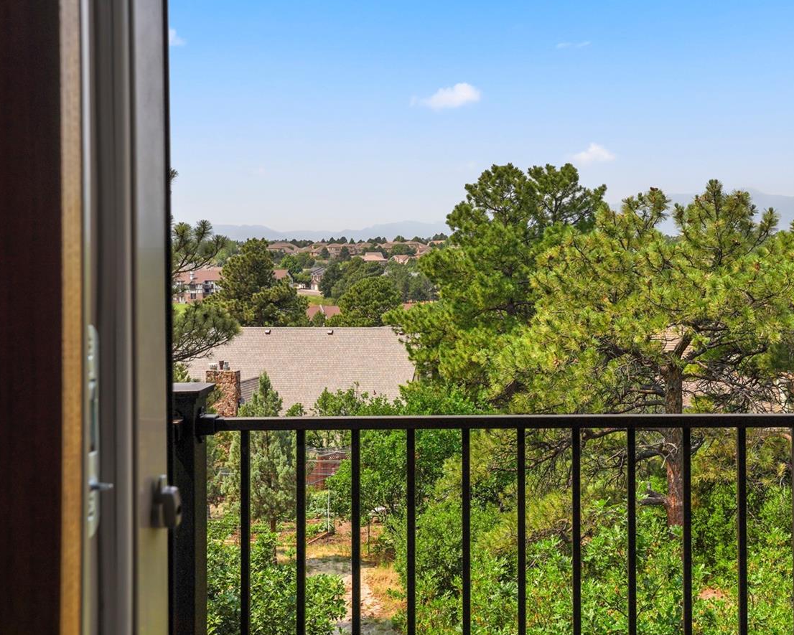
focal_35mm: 38
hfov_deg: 47.2
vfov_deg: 39.0
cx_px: 523
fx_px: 893
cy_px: 256
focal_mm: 28
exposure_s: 1/1000
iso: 200
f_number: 9
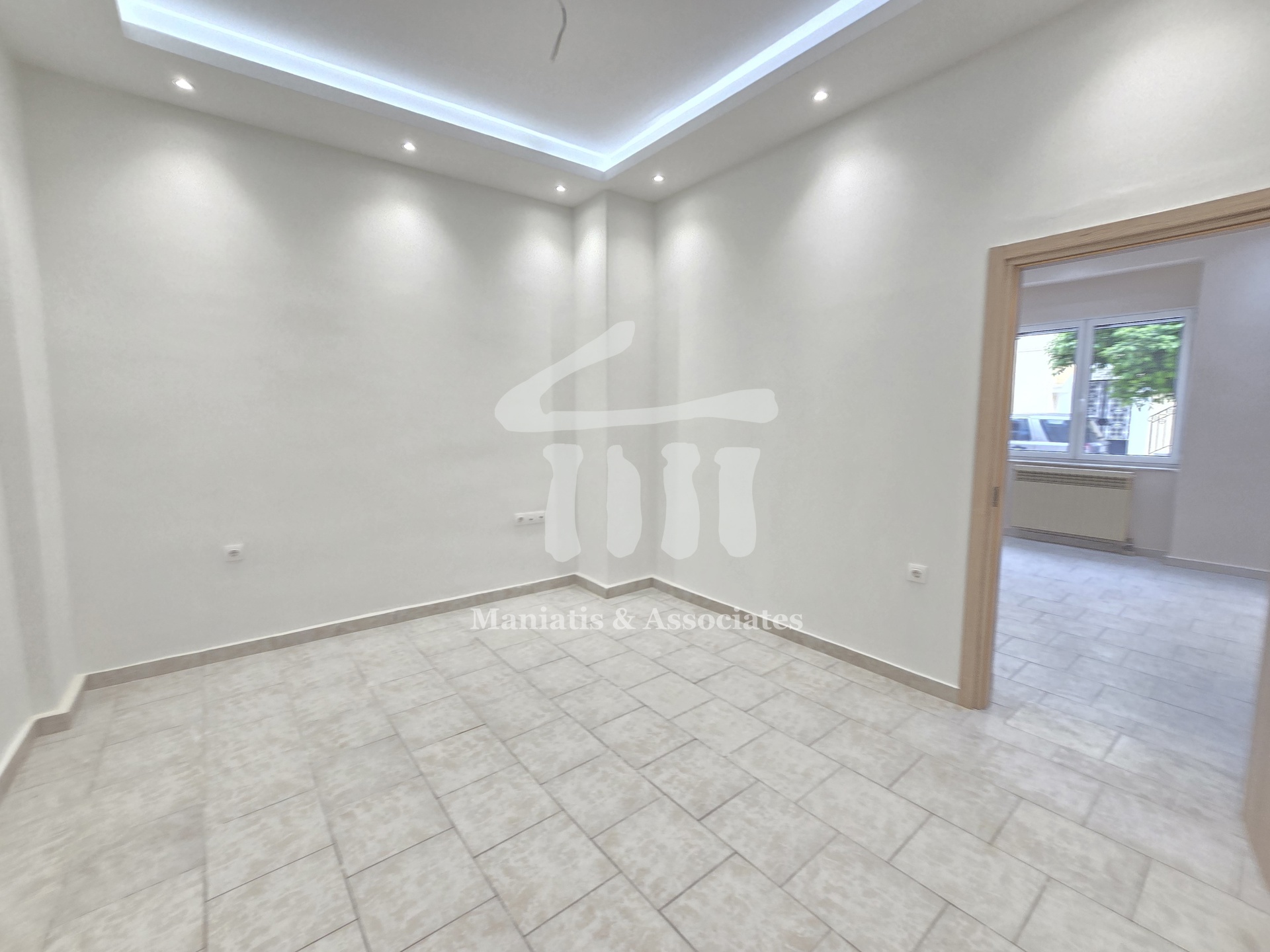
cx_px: 635
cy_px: 476
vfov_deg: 89.9
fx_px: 477
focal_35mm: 13
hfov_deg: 106.2
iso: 80
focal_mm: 2.2
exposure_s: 1/50
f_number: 2.2
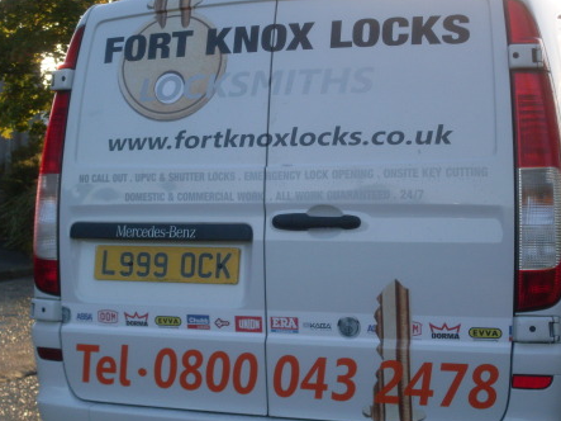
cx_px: 290
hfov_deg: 23.8
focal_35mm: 82
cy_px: 204
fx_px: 1329
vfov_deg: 18.0
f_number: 3.7
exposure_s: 1/180
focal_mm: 11.7
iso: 80
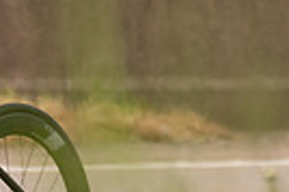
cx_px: -224
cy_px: -43
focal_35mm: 644
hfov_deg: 3.2
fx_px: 5164
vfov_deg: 2.1
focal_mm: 102
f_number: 3.5
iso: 250
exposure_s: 1/1000
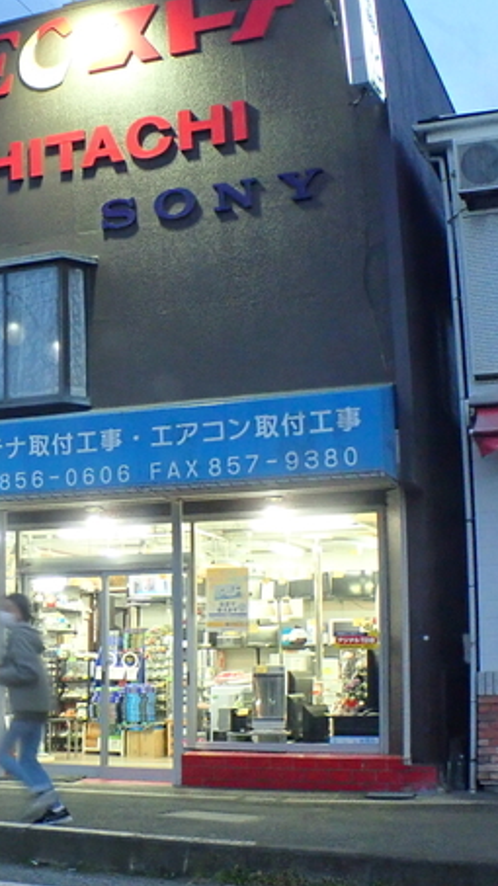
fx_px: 1716
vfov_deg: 29.0
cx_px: -104
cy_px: 482
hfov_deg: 15.9
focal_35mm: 73
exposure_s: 1/40
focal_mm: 6.86
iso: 640
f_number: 2.7
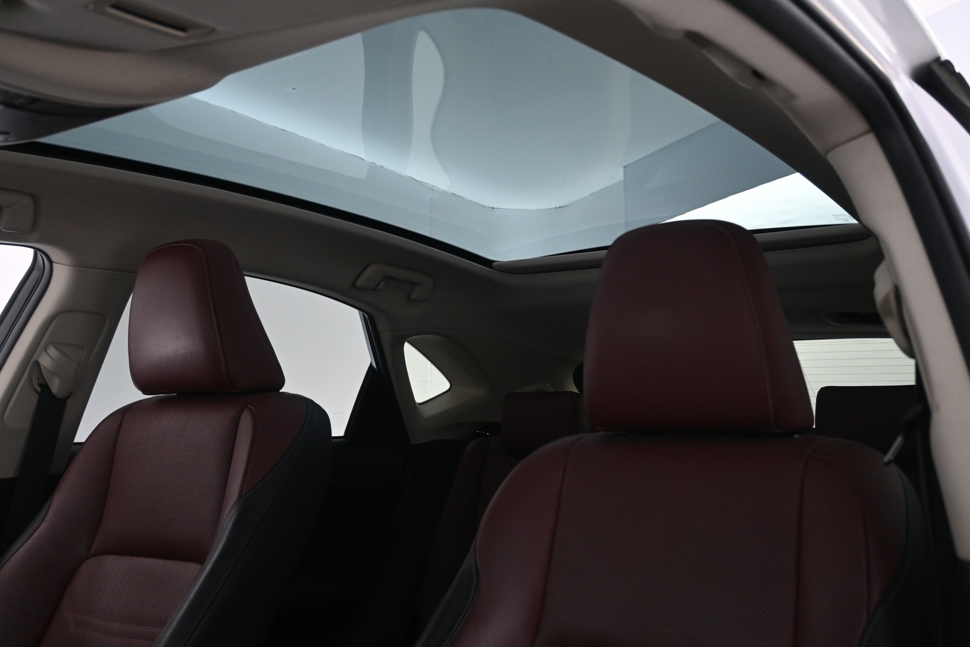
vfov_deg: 36.9
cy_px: 324
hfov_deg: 53.1
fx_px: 970
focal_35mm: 36
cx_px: 485
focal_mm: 24
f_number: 4.2
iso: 1250
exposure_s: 1/40
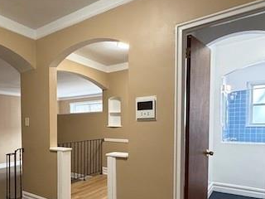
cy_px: 133
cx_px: 70
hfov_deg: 60.4
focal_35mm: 28
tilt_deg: -2.5
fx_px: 214
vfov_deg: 48.9
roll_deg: +0.8
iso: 400
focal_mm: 2.22
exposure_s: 1/60
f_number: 2.2
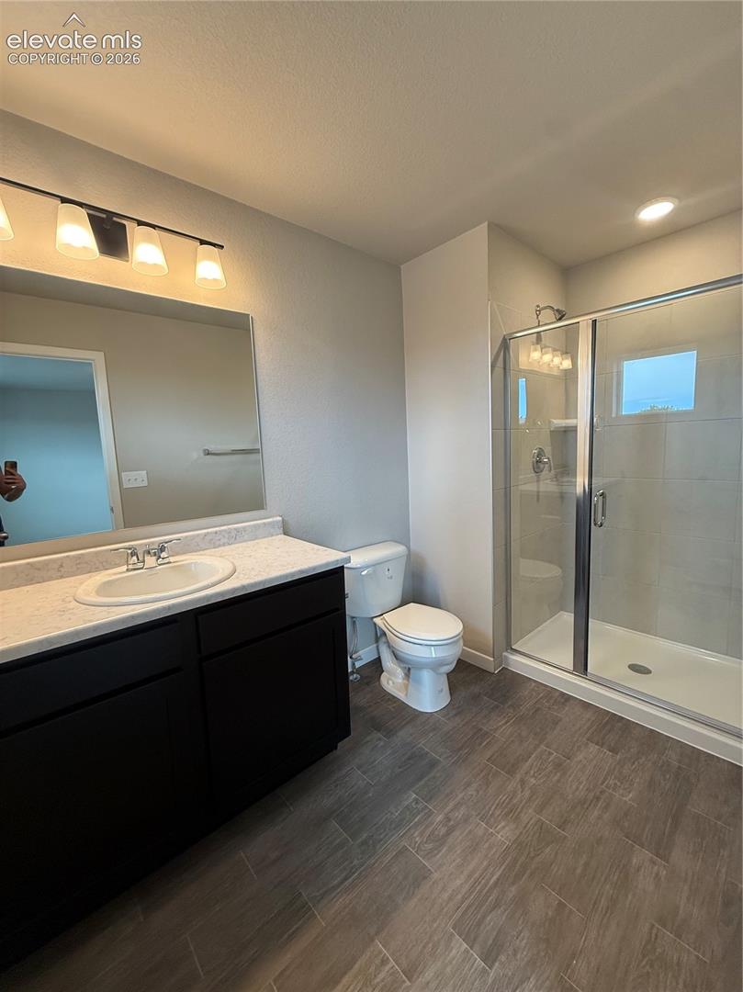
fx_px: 401
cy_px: 496
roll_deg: +2.3
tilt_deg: -6.8
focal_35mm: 14
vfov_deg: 102.1
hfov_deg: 85.6
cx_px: 372
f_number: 2.2
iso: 200
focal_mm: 2.22
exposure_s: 1/120
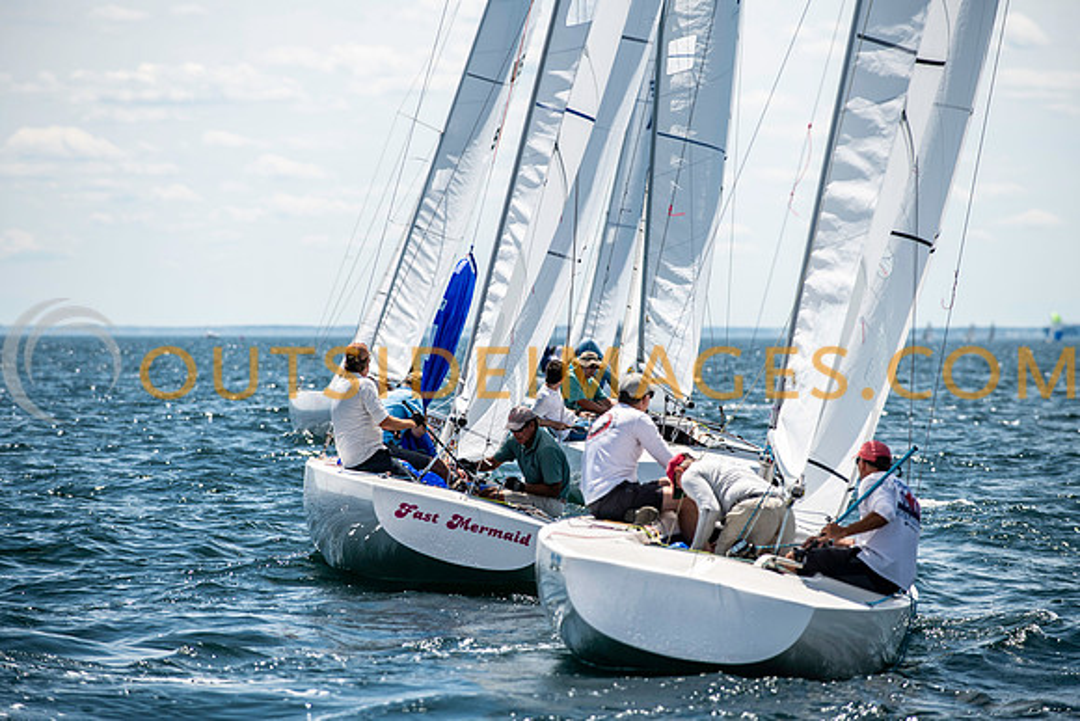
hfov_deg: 10.0
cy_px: 360
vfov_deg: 6.7
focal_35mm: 206
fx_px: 6182
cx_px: 540
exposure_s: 1/1250
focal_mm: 200
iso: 160
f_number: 5
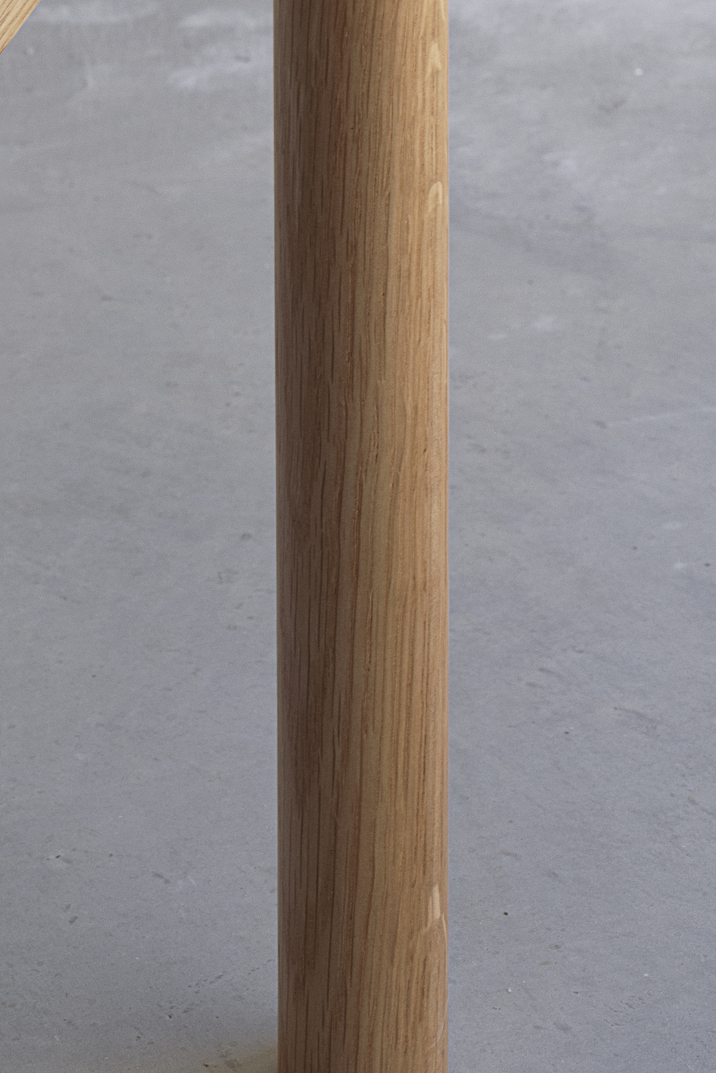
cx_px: -186
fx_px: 7004
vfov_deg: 8.7
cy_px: -139
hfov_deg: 5.8
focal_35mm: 235
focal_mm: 85
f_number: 13
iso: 400
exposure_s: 1/40
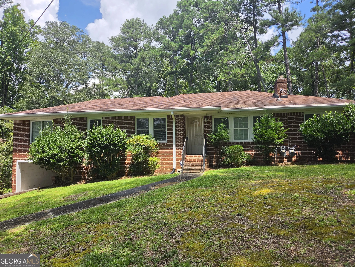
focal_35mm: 23
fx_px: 236
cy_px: 134
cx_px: 178
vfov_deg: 58.9
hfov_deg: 73.9
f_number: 1.8
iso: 80
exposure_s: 1/3177
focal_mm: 5.4
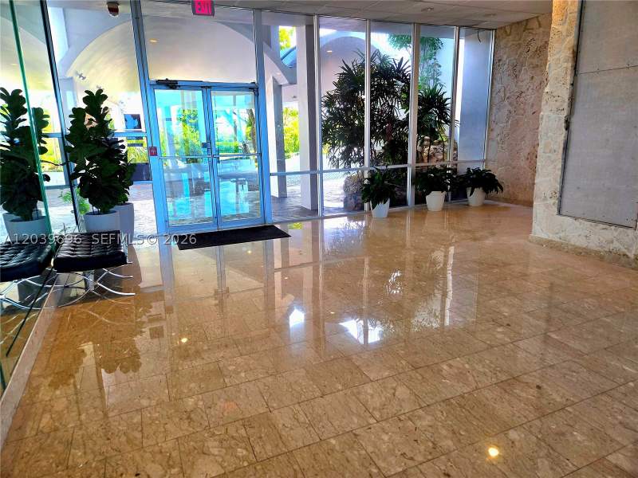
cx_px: 319
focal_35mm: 23
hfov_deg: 73.9
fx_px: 424
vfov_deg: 58.9
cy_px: 239
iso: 80
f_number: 1.8
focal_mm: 5.4
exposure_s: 1/120
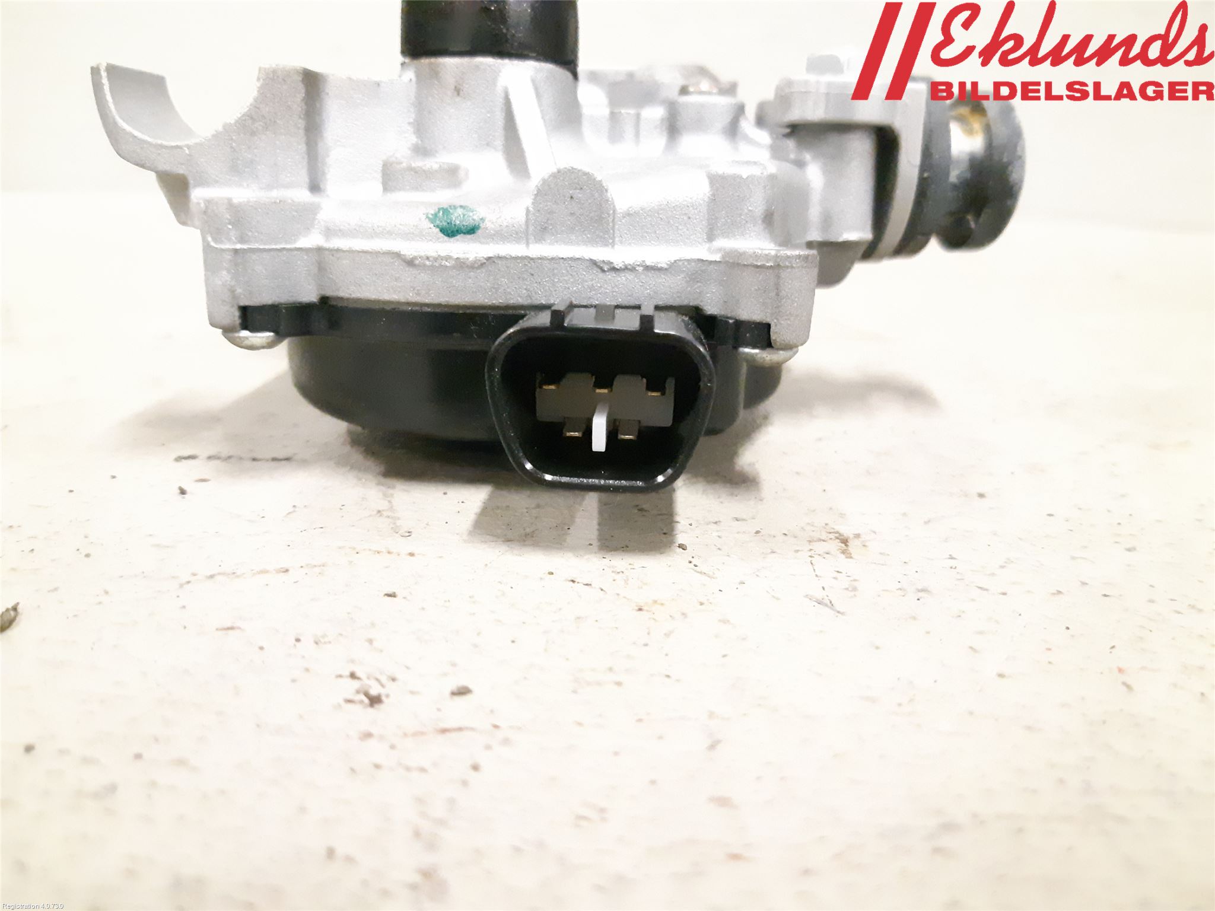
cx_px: 608
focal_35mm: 26
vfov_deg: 53.1
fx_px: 913
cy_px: 456
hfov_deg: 67.3
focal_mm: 3.93
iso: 800
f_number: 1.7
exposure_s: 1/100
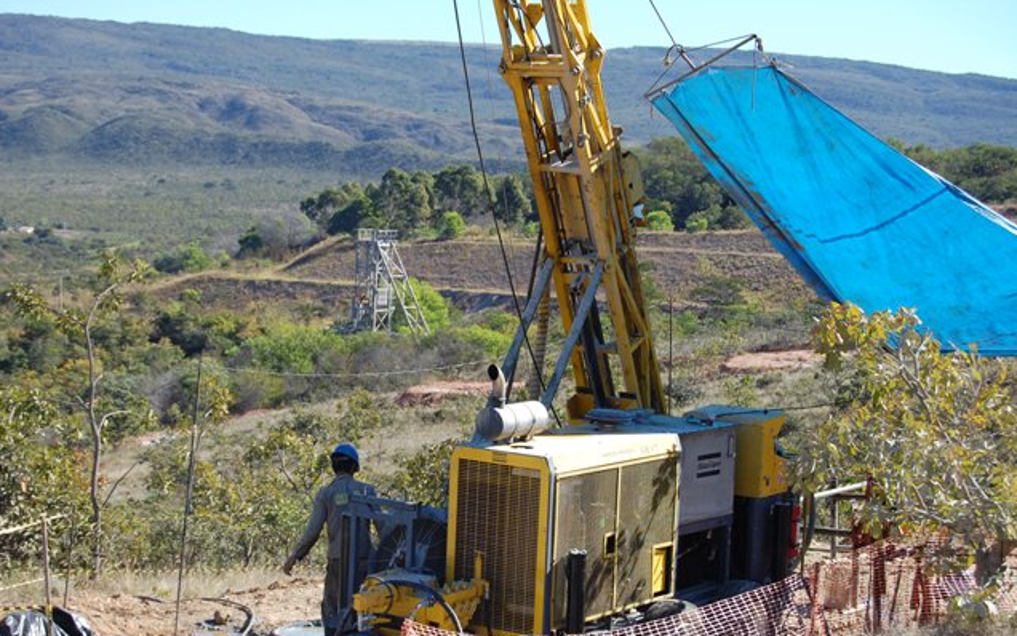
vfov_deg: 15.5
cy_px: 318
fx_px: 2343
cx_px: 508
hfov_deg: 24.5
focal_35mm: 85
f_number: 7.1
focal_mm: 55
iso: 200
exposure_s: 1/200
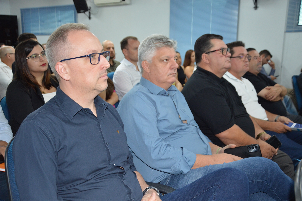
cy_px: 100
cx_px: 151
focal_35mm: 39
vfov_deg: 34.2
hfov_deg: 49.6
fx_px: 327
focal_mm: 26
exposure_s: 1/60
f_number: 4
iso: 1000
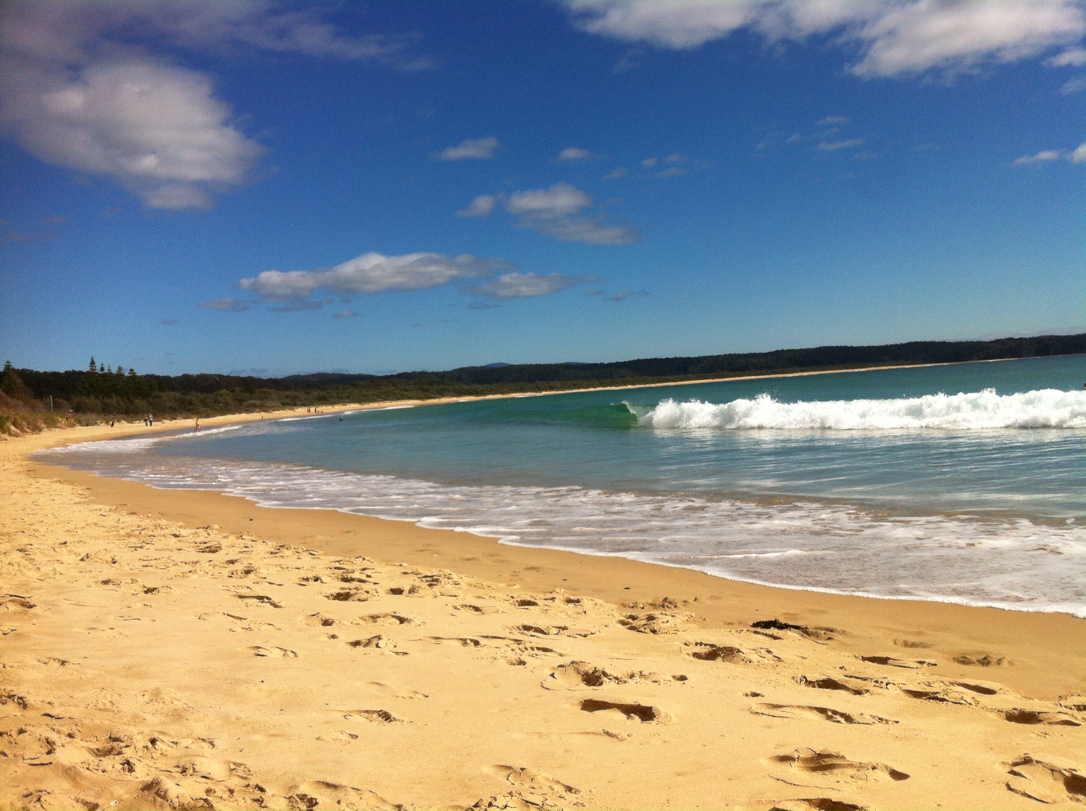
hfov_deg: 52.7
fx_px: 1097
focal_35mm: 35
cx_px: 543
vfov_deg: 40.6
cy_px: 406
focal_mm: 3.85
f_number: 2.8
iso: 80
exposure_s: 1/3352
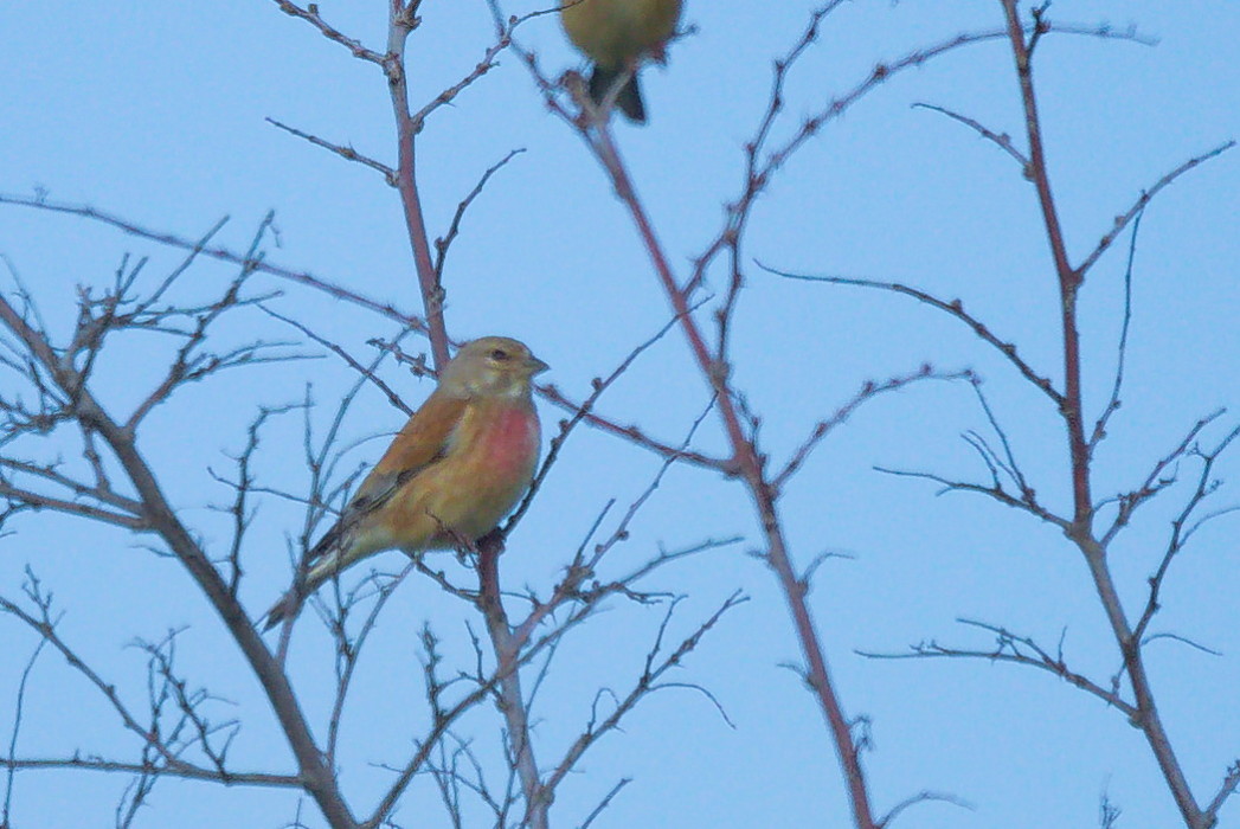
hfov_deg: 3.4
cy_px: 414
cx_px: 620
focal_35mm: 600
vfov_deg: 2.3
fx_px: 20683
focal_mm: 600
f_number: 6.3
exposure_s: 1/800
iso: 400
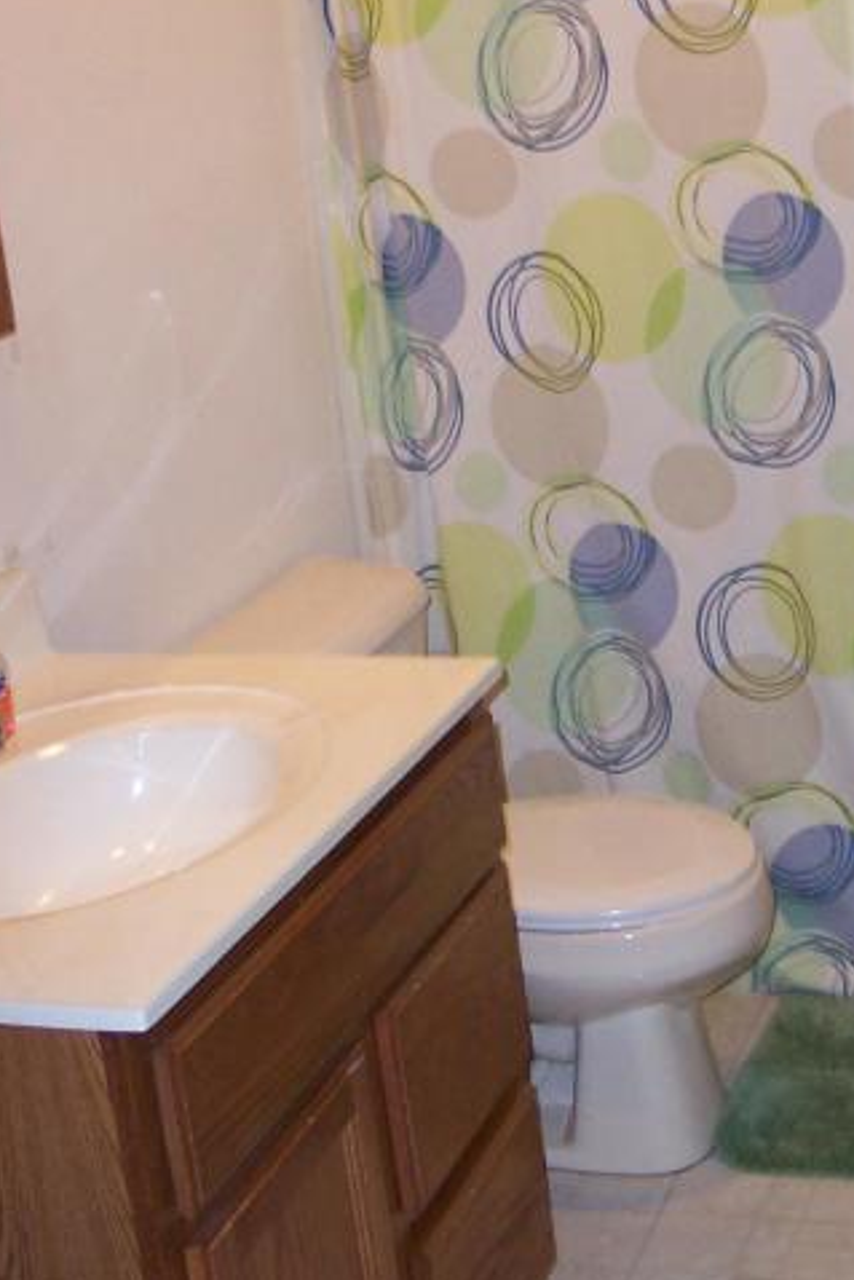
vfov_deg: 32.8
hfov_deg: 22.0
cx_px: 664
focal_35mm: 61
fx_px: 2169
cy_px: 525
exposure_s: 1/20
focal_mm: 8
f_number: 2.8
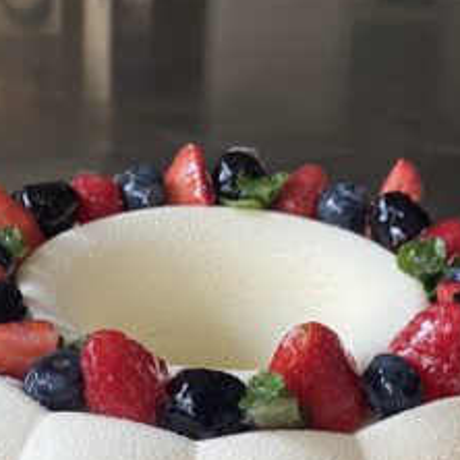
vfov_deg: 24.1
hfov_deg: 25.0
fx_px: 1037
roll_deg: -3.6
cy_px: 443
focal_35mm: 69
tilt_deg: -34.8
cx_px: 183
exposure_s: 1/95
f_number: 1.8
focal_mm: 4.25
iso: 125
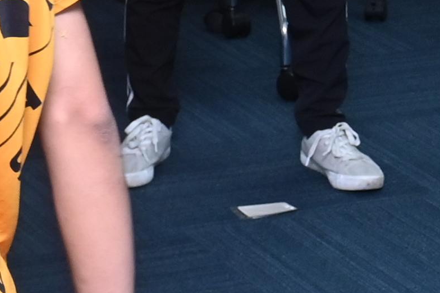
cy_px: -285
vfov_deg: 5.6
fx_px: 2920
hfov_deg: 8.4
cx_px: 645
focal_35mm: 239
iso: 800
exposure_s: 1/125
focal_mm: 31
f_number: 4.5
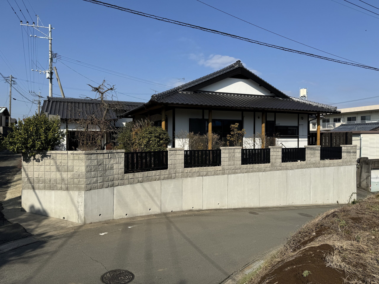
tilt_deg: +0.4
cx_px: 190
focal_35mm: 24
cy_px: 142
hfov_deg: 71.6
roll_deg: -0.4
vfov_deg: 56.8
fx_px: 263
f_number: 1.78
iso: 80
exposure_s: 1/6410
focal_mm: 6.86
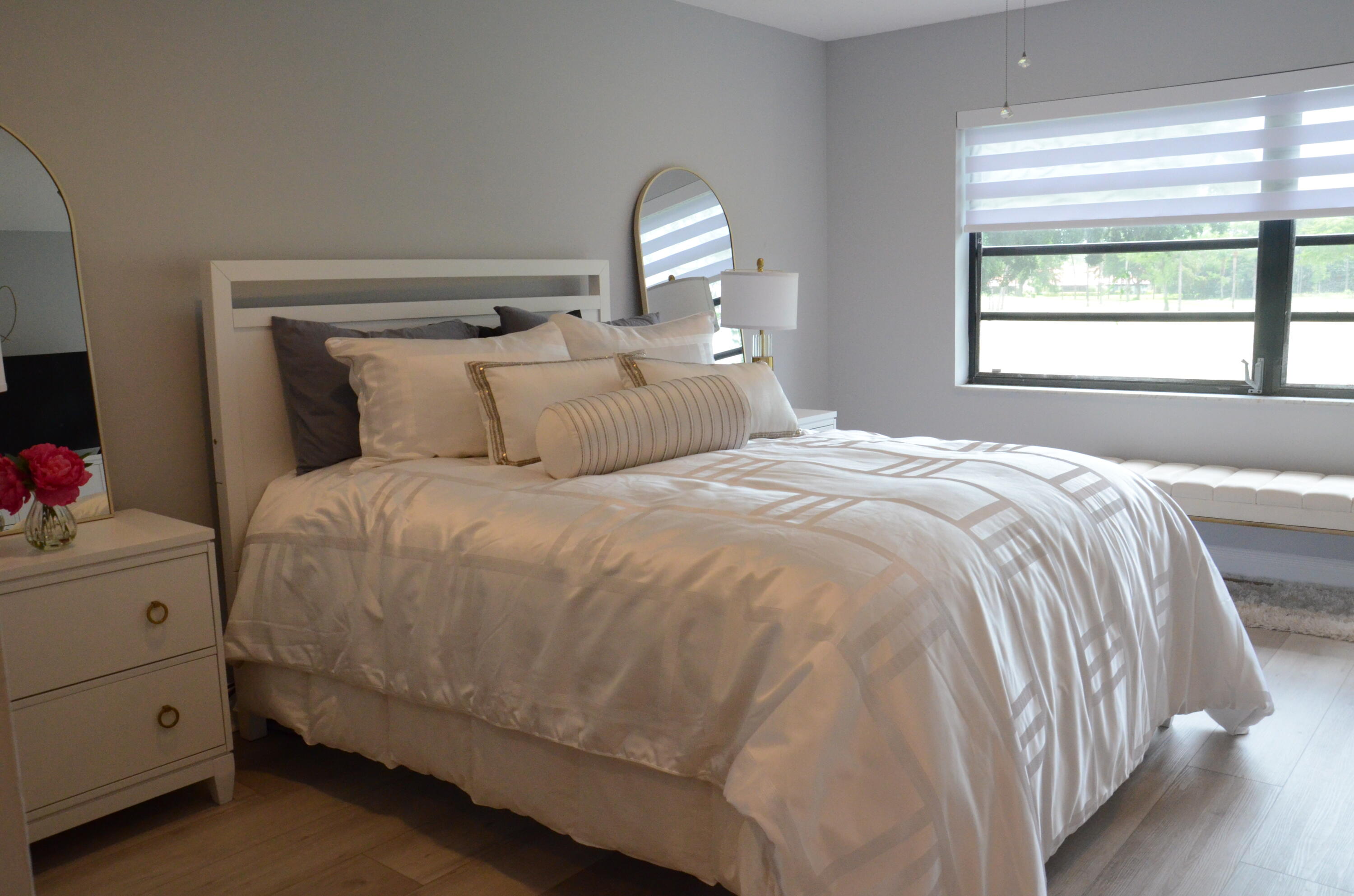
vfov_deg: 47.7
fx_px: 1013
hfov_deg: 67.5
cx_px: 677
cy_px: 448
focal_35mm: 27
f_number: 8
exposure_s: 1/250
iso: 2500
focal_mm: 18
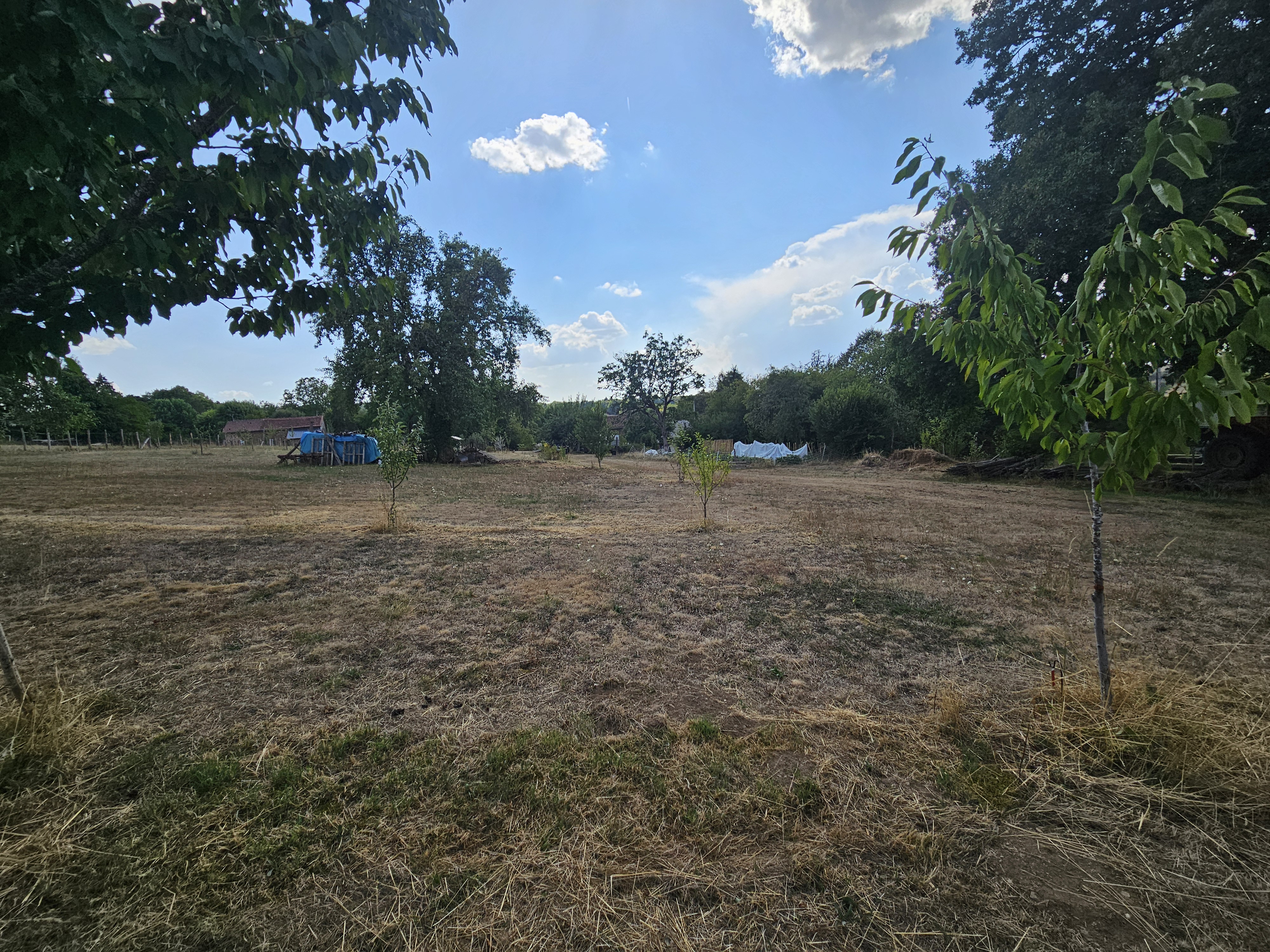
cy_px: 476
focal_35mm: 13
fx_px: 477
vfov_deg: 89.9
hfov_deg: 106.2
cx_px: 635
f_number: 2.2
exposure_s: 1/1994
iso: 50
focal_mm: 2.2
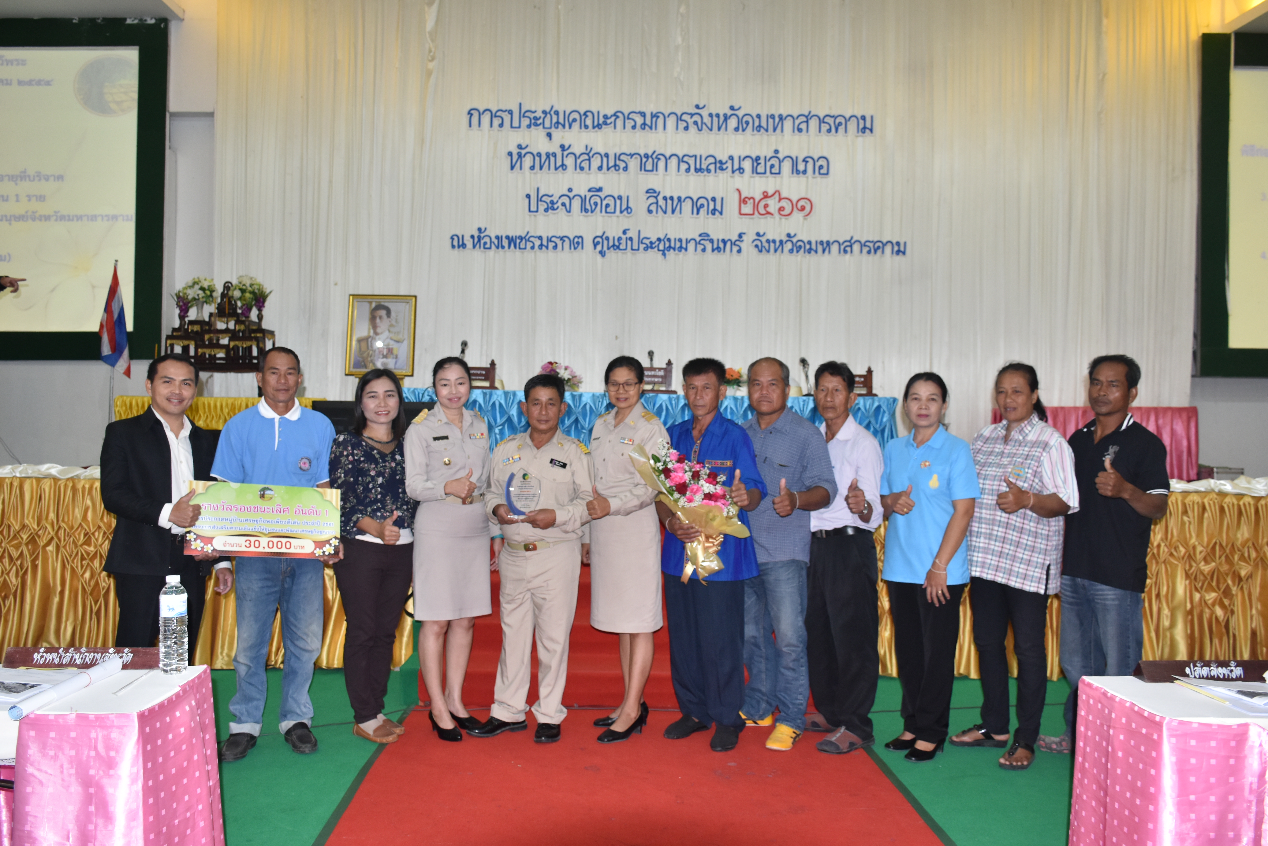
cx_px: 634
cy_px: 423
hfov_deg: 61.9
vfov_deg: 43.6
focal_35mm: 30
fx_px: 1057
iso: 800
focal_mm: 20
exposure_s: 1/60
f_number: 5
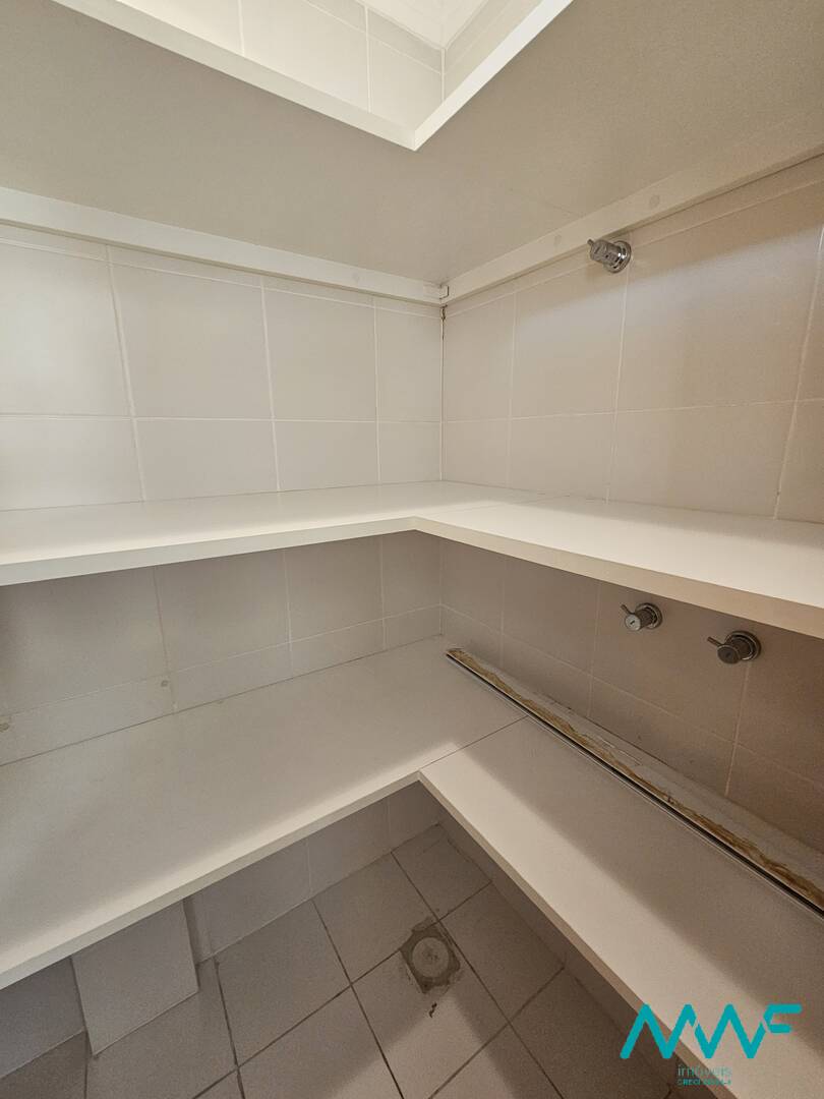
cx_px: 412
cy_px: 550
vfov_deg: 106.2
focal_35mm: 13
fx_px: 413
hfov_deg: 89.9
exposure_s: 1/60
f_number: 2.2
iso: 160
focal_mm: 2.2
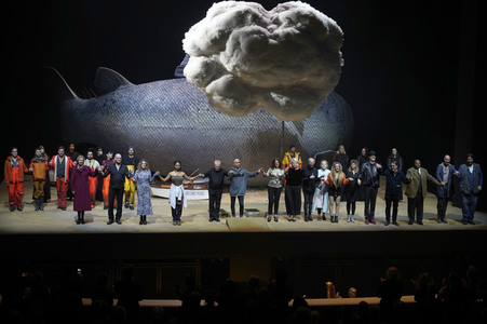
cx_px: 244
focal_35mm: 63
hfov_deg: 31.9
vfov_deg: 21.5
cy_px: 162
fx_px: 852
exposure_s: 1/160
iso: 1600
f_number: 5
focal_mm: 63
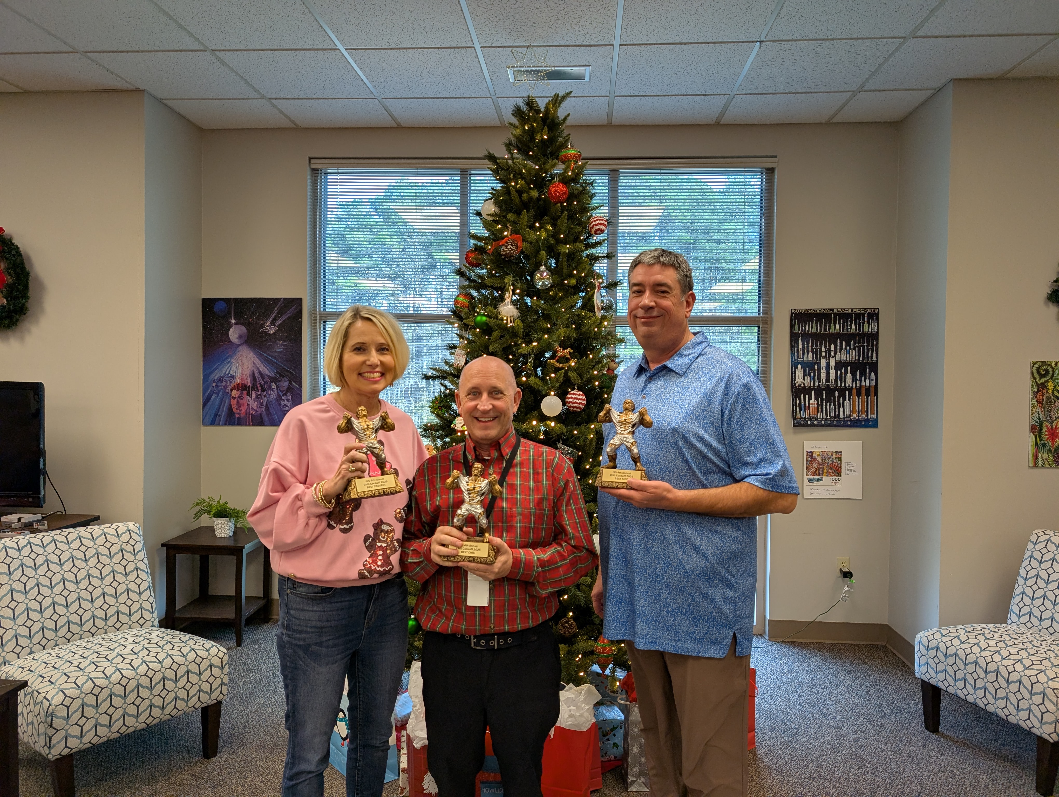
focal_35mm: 24
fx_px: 735
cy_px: 398
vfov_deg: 56.9
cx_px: 530
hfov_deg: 71.5
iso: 91
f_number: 1.68
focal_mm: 6.9
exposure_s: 1/120
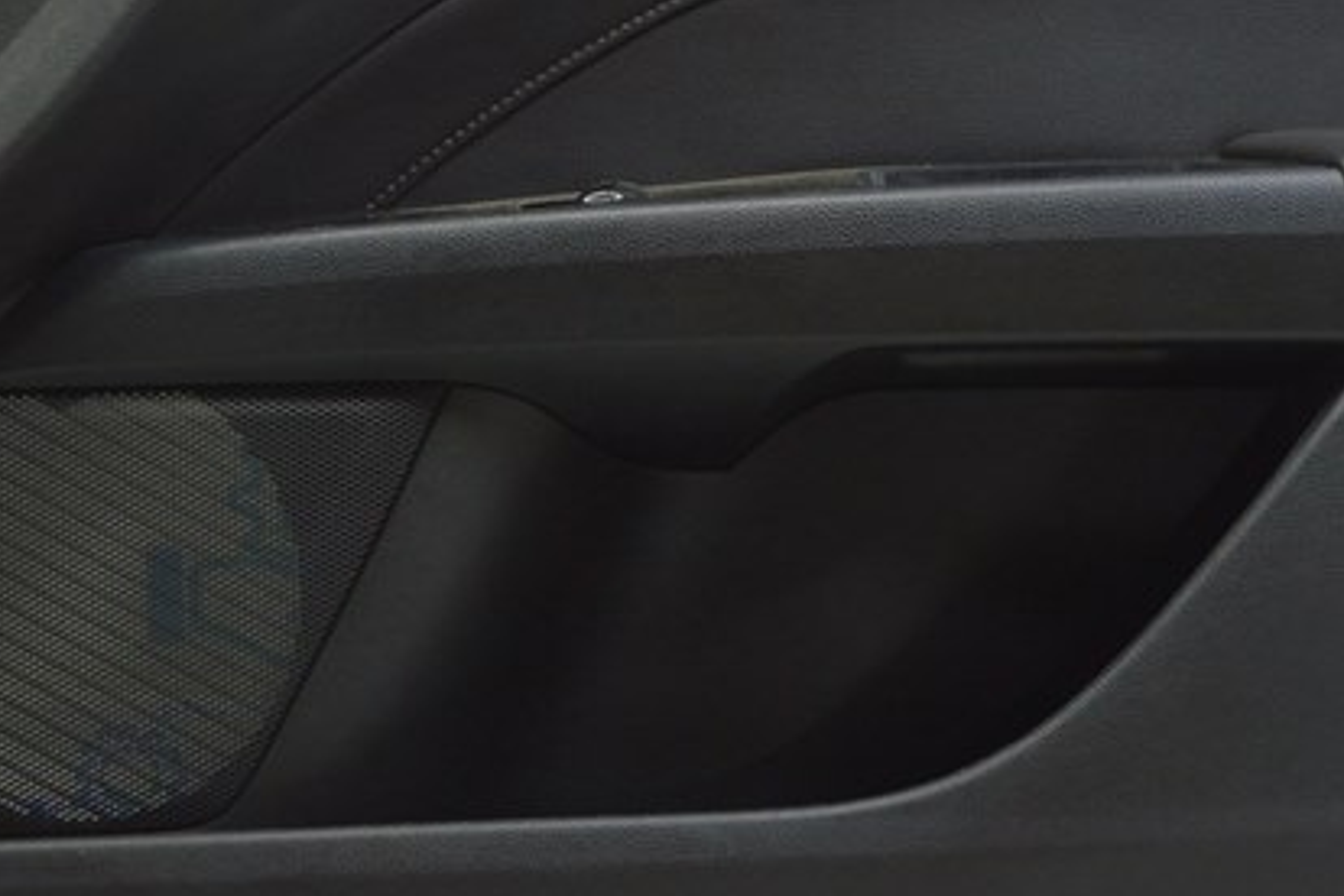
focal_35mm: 85
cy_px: 213
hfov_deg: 23.7
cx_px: 935
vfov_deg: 15.9
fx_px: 3182
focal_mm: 23
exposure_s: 1/20
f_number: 5.6
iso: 400
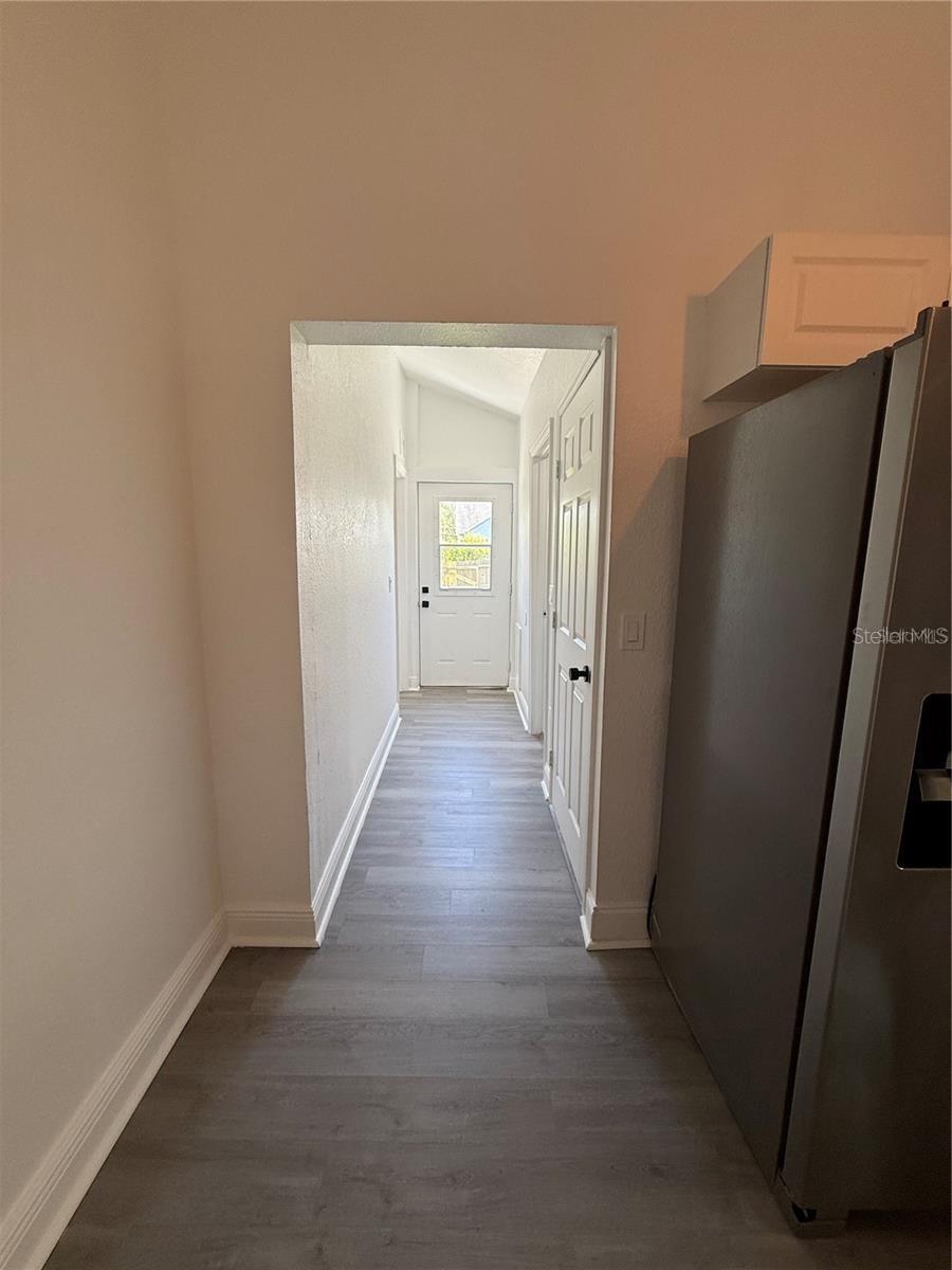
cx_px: 476
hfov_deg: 85.7
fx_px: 513
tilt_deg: -8.7
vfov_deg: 102.1
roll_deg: -0.3
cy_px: 635
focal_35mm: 14
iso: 125
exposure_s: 1/120
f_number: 2.2
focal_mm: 2.22
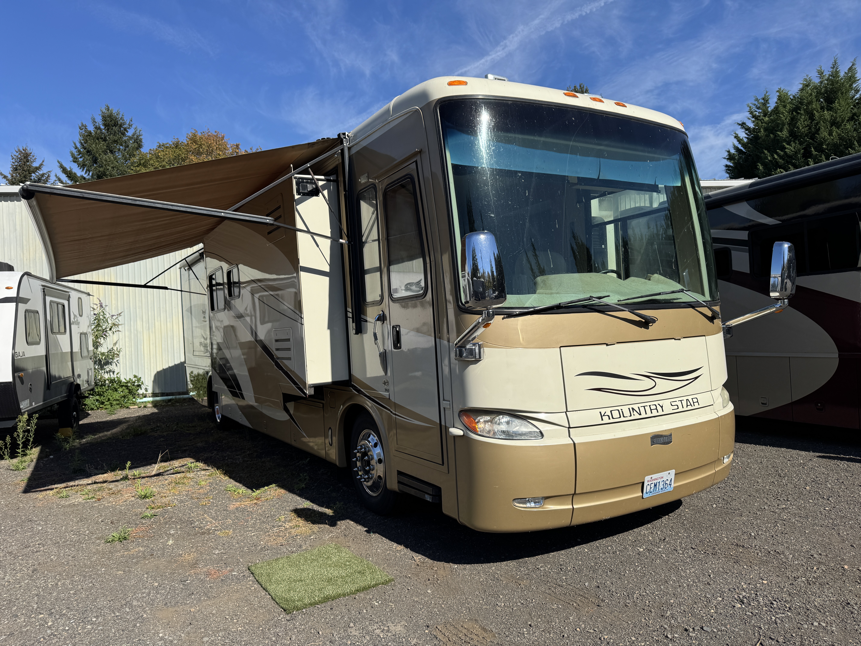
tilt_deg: +0.7
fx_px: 597
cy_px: 323
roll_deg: +2.7
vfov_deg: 56.8
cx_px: 430
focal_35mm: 24
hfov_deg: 71.6
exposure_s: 1/5348
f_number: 1.78
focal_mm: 6.76
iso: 80
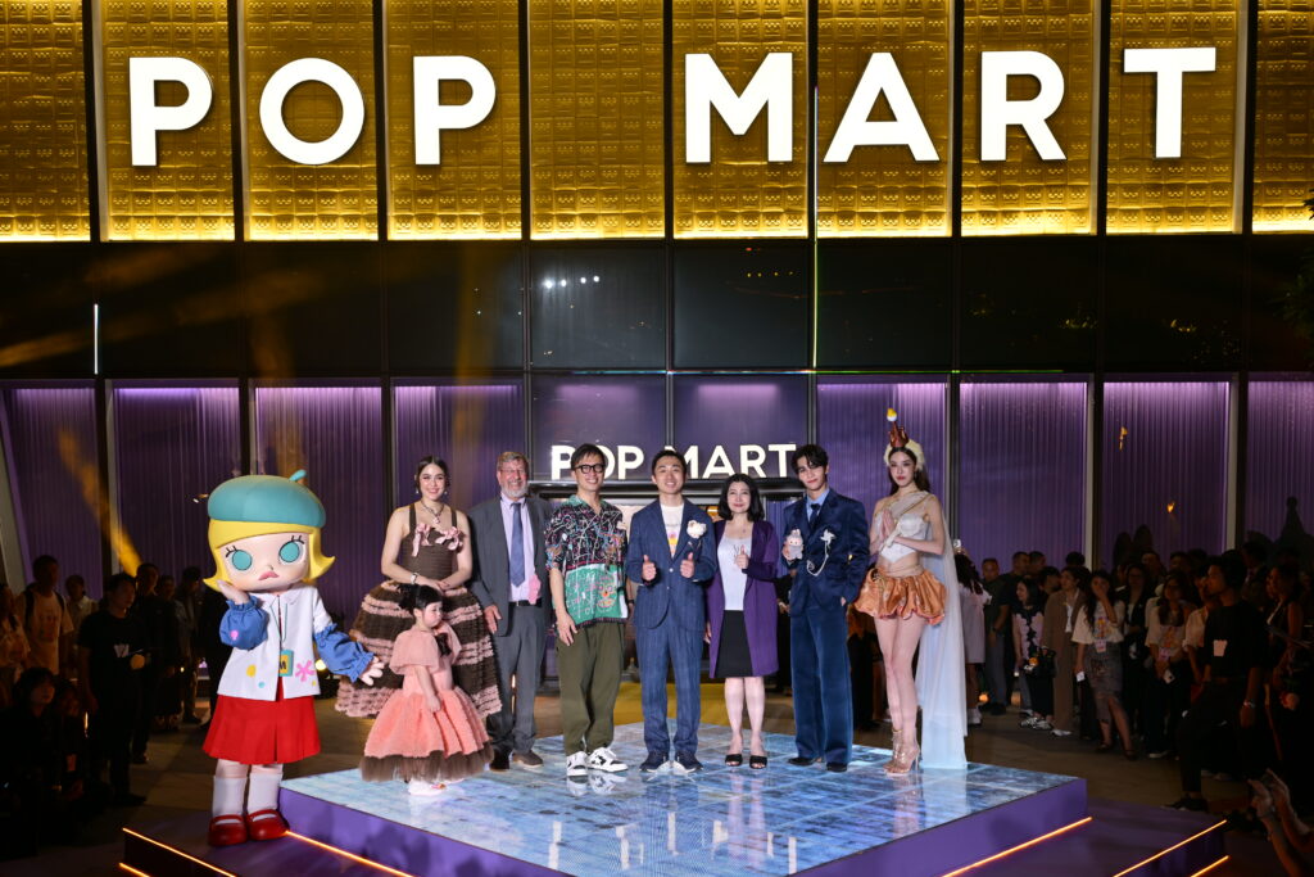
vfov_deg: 43.0
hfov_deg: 61.1
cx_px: 657
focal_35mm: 30
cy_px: 438
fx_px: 1113
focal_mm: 30.5
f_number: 4
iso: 250
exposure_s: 1/160
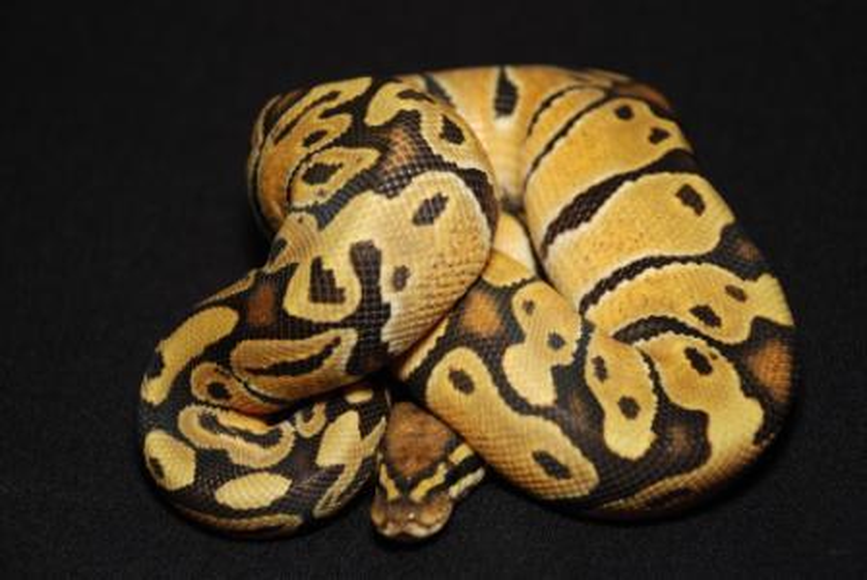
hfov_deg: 18.2
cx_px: 434
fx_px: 2713
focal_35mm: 112
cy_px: 290
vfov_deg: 12.2
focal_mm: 75
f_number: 5.6
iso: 200
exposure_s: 1/60
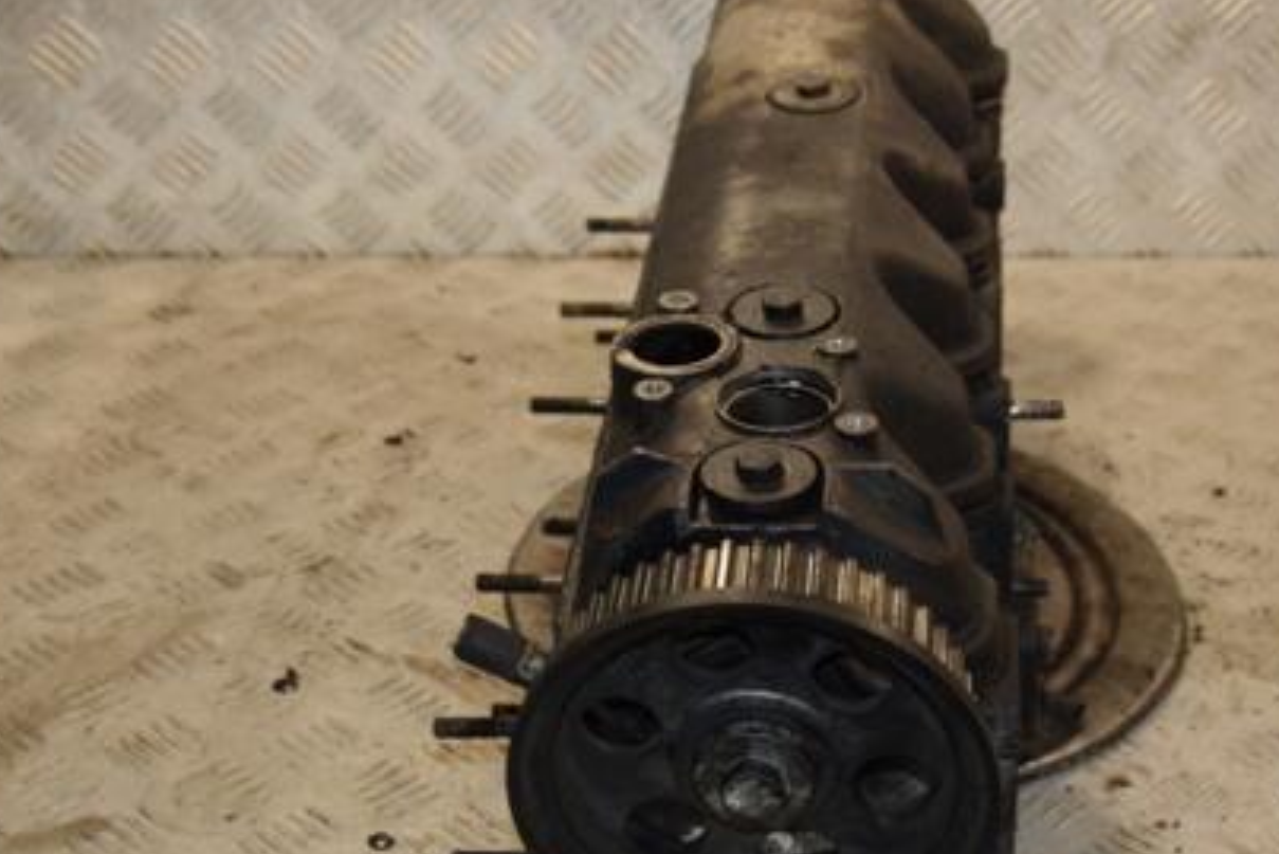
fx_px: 2381
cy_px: 552
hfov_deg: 30.0
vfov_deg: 20.3
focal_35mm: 67
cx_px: 701
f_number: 5.6
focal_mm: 30
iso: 800
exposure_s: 1/200
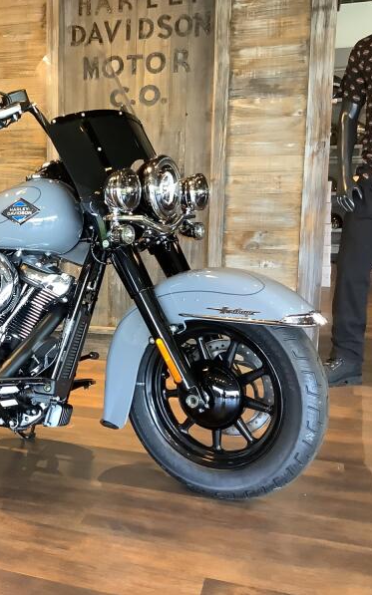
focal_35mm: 44
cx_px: 11
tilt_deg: -9.6
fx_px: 714
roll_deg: +0.5
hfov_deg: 27.7
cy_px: 297
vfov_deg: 45.3
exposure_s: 1/50
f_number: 2.4
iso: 250
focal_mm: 3.3
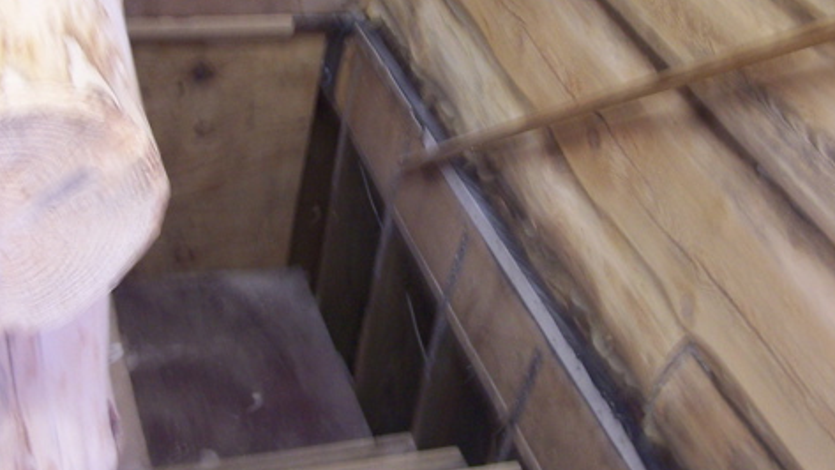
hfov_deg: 37.2
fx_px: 1240
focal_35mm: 56
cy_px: 129
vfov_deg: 21.3
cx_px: 417
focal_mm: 6.3
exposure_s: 1/8
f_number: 2.8
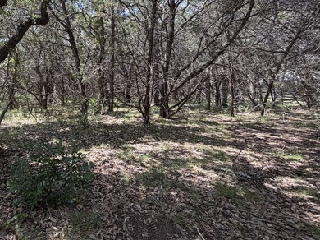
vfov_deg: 57.1
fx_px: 212
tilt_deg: +0.2
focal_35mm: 23
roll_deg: -0.3
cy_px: 74
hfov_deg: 68.2
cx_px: 72
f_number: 2.2
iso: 40
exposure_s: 1/178
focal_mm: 2.22
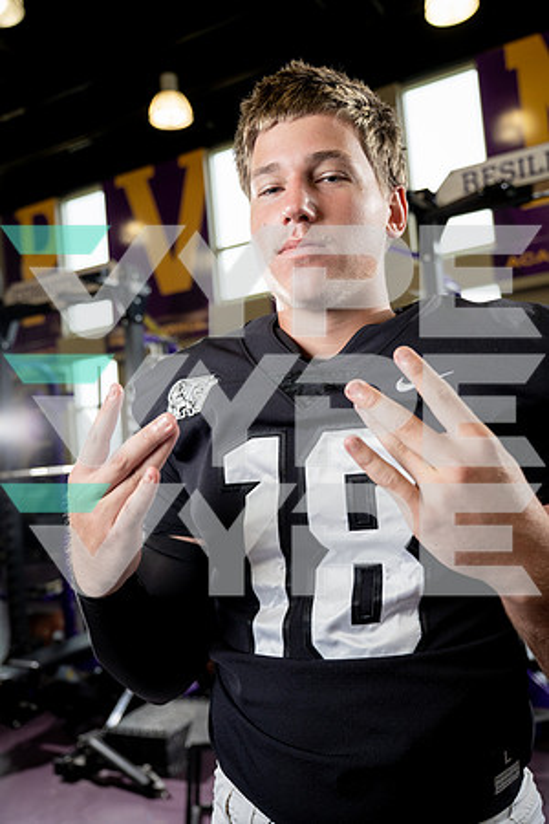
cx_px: 274
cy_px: 412
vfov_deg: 58.7
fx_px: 732
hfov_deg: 41.1
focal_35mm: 32
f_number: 4
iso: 640
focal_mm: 32
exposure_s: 1/250
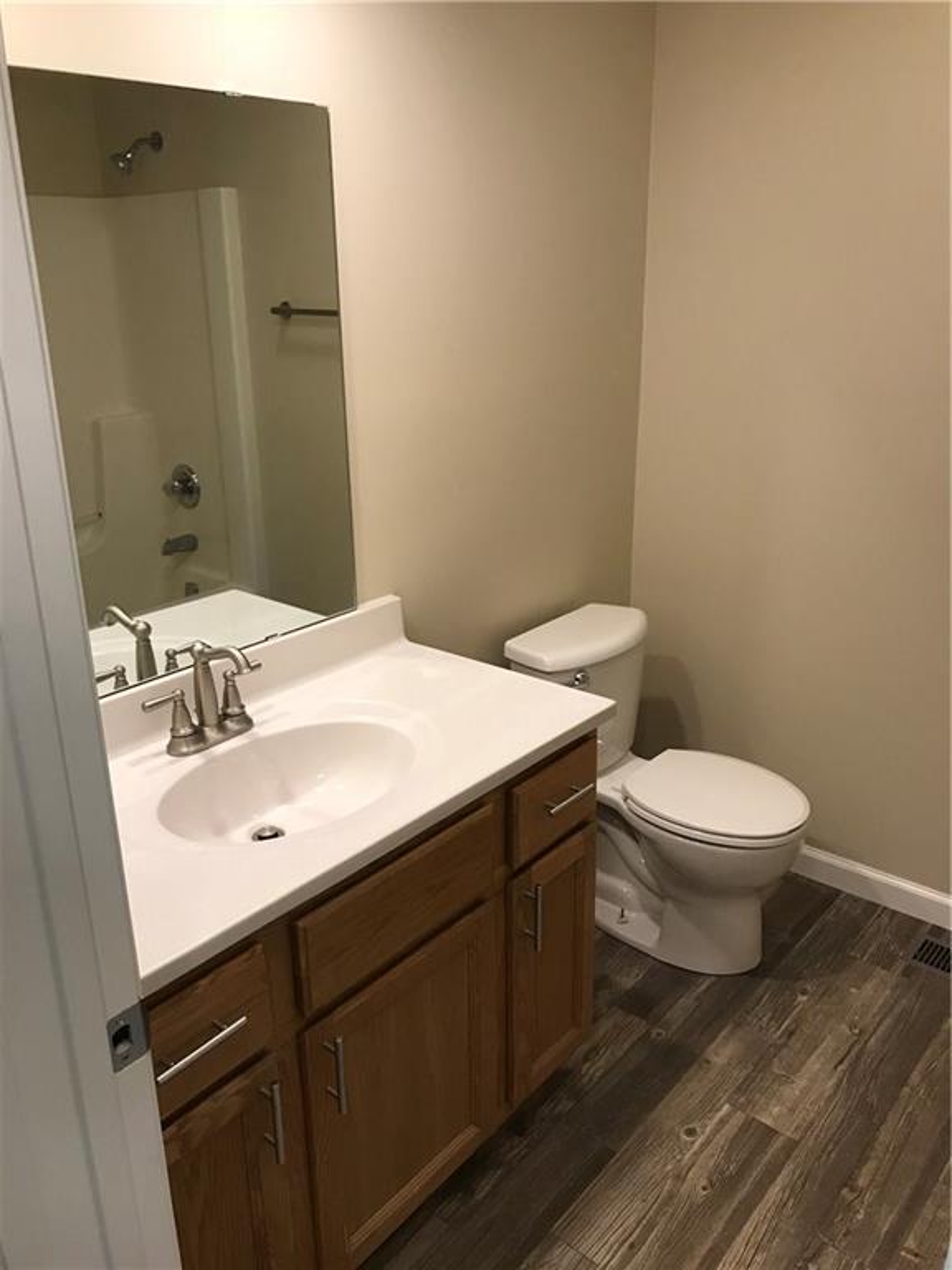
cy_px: 635
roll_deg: +1.1
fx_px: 1027
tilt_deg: -19.2
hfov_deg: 49.7
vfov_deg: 63.4
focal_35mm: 28
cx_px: 476
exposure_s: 1/30
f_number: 1.8
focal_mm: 3.99
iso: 32
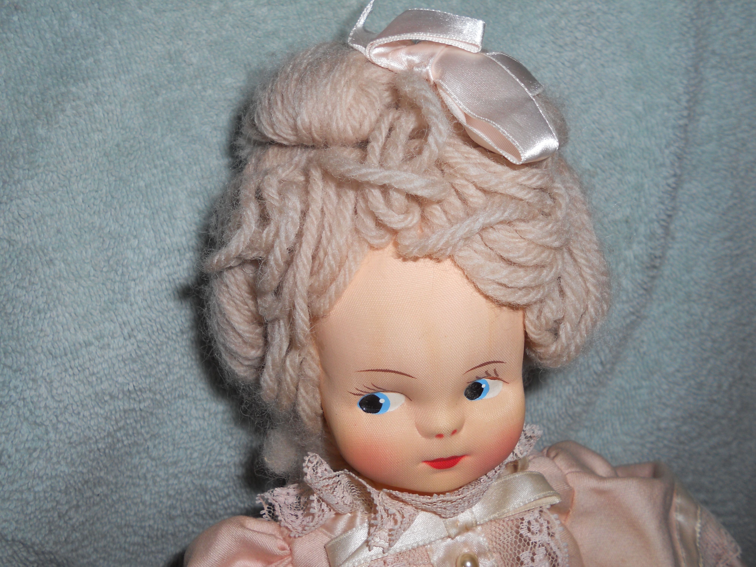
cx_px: 378
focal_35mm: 32
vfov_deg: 44.2
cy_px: 284
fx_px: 699
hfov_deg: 56.8
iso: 80
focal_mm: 5.8
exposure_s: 1/25
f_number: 8.8
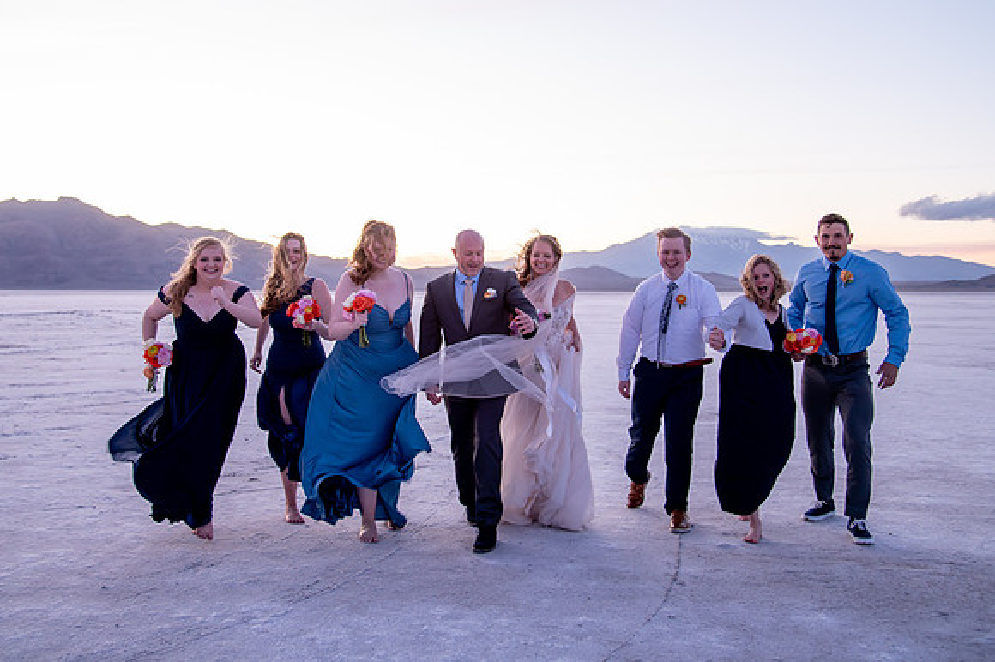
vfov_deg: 36.0
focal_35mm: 37
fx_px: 1014
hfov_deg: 52.2
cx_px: 459
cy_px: 259
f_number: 4
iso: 800
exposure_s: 1/125
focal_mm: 30
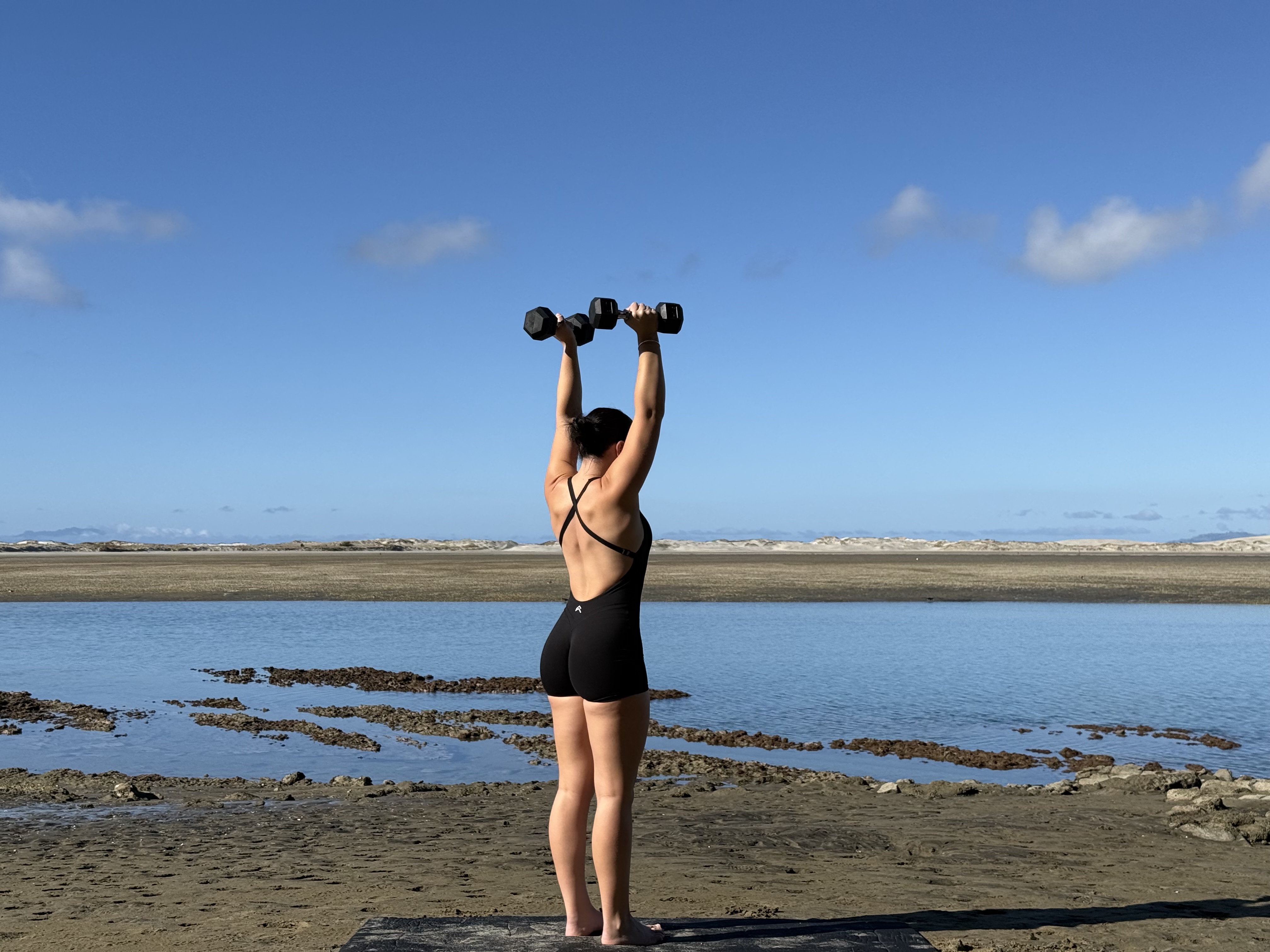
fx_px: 1761
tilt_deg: +0.9
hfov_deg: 39.7
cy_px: 476
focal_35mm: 48
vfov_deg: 30.3
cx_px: 635
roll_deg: -1.7
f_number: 1.78
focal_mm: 6.76
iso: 64
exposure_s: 1/6536
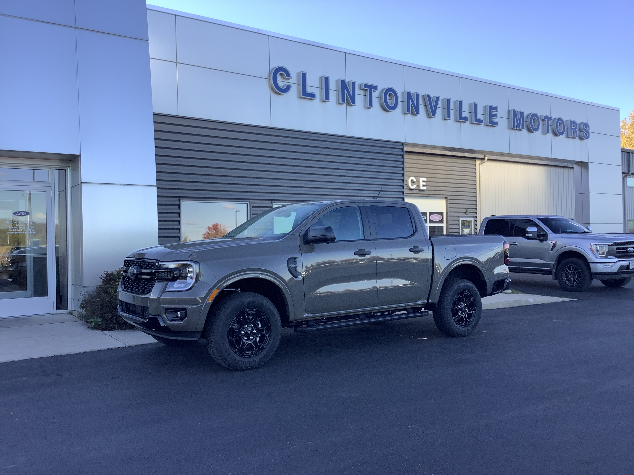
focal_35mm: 31
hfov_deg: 58.4
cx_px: 317
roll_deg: +1.2
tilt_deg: -0.1
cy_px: 238
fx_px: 568
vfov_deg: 45.4
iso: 25
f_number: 2.4
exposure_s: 1/288
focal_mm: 3.3
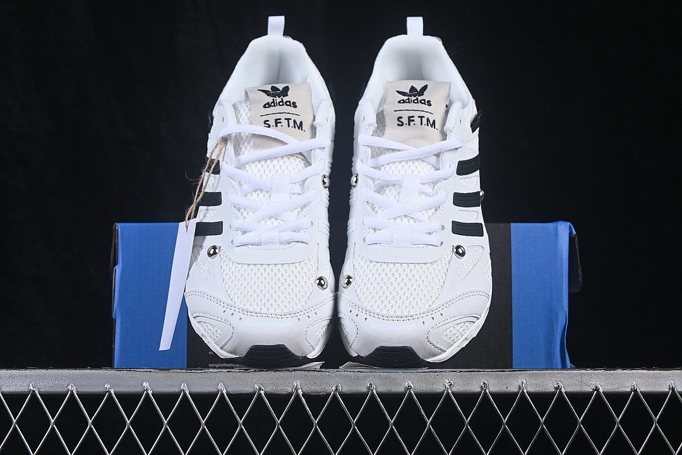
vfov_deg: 18.2
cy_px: 228
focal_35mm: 75
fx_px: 1421
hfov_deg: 27.0
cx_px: 341
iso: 160
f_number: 8
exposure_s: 1/80
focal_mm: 50
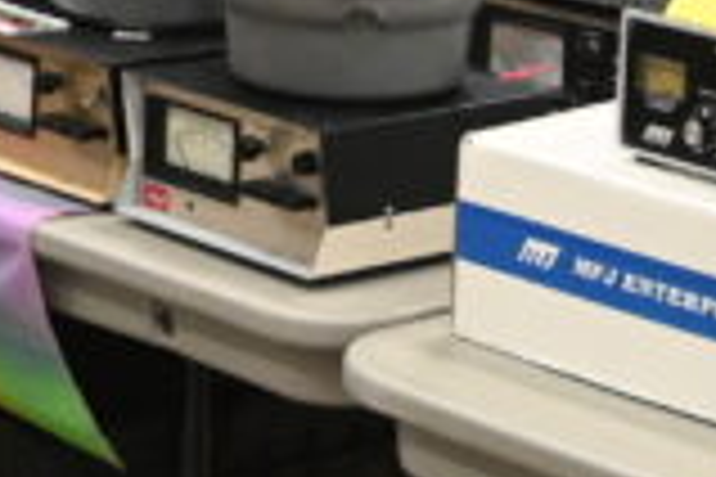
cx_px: 414
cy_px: -412
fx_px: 3902
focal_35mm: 196
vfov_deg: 6.8
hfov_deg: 10.5
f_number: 4
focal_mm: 30.5
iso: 3200
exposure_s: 1/100
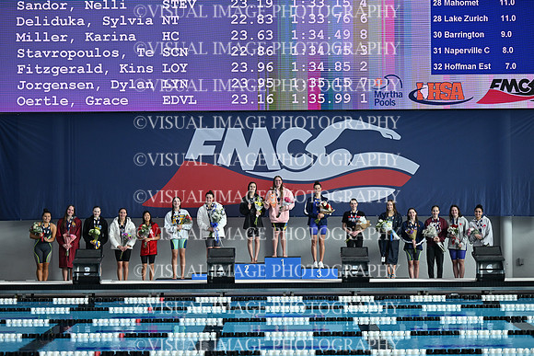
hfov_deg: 20.8
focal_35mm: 98
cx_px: 267
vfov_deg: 14.0
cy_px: 178
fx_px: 1454
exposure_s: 1/500
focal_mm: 98
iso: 250
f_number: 2.8
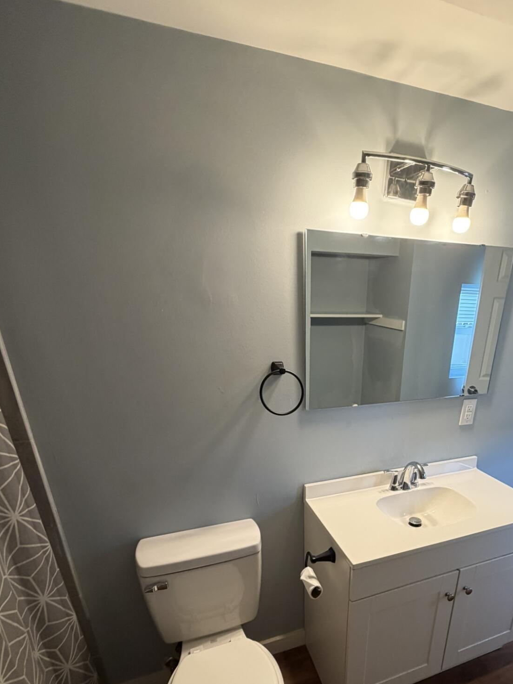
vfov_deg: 81.8
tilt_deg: -22.8
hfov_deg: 67.4
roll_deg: -1.2
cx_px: 326
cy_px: 457
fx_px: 376
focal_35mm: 19
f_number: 2.2
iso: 320
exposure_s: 1/120
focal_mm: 2.22
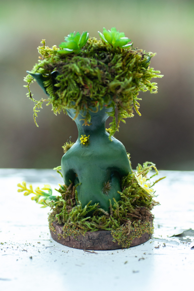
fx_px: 1094
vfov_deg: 15.2
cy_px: 146
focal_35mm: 135
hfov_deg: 10.1
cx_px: 97
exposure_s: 1/125
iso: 640
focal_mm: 90
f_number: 5
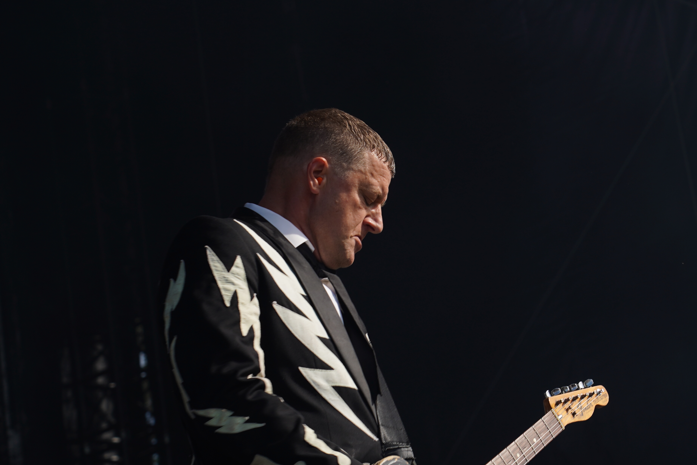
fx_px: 3020
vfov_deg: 8.8
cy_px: 324
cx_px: 411
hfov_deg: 13.2
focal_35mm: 156
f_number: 7.1
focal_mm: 96
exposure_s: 1/400
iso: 100
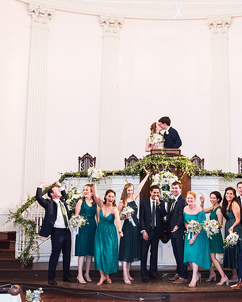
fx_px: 465
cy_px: 150
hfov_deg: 28.9
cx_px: 169
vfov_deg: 36.0
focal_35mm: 52
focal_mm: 35
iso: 1000
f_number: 5
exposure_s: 1/200
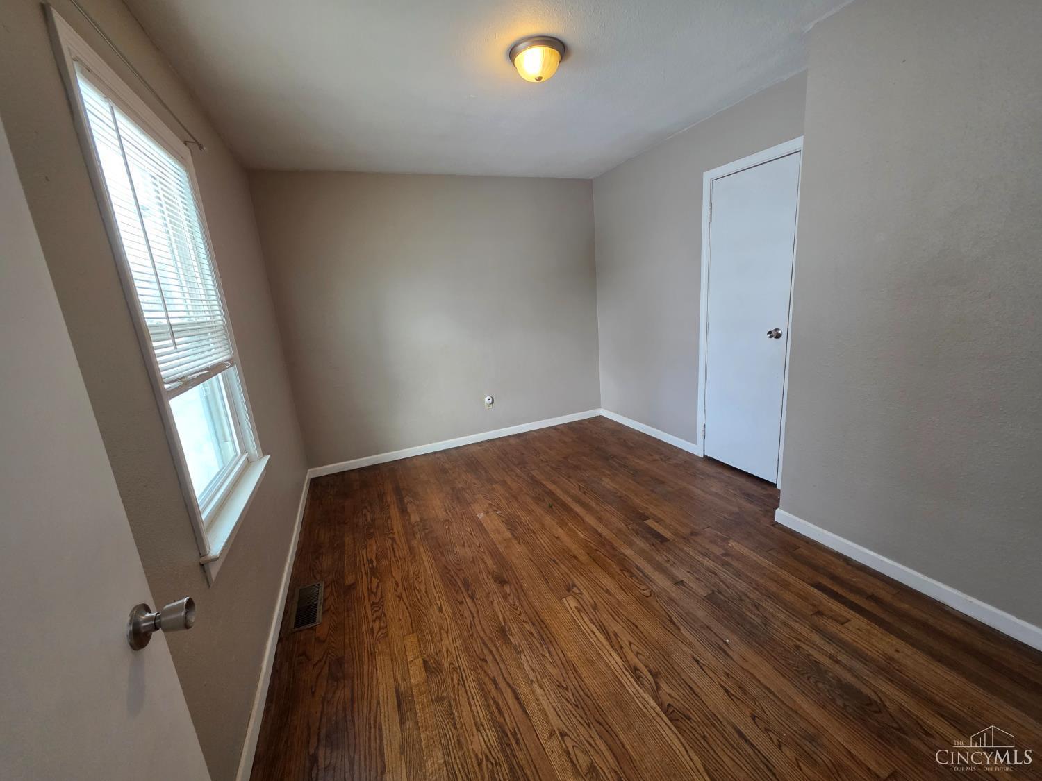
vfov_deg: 89.9
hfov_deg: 106.2
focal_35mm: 13
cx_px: 521
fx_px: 391
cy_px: 390
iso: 160
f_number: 1.9
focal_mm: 2.2
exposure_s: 1/120
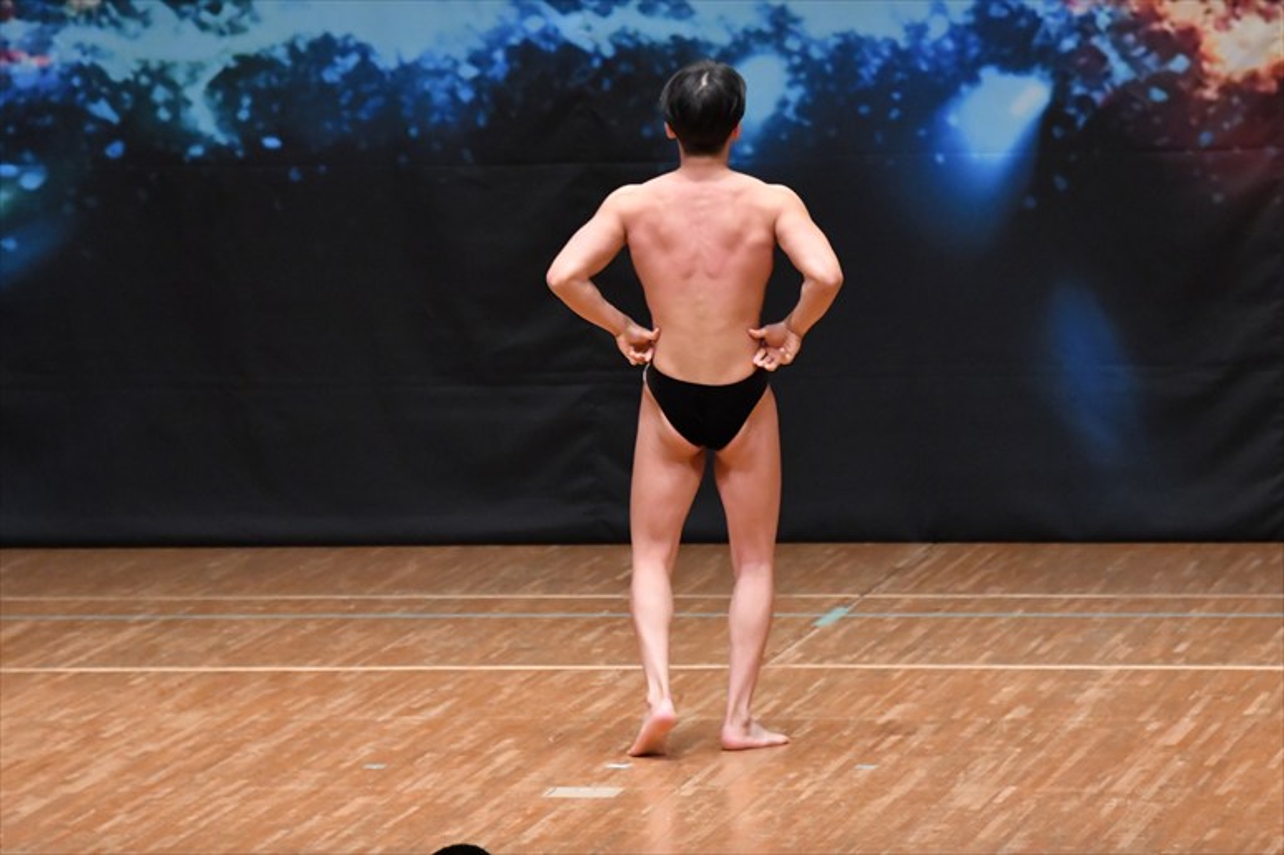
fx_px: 9625
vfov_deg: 5.1
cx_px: 642
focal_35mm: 270
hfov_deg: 7.6
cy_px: 428
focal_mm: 180
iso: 6400
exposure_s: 1/400
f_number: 5.6
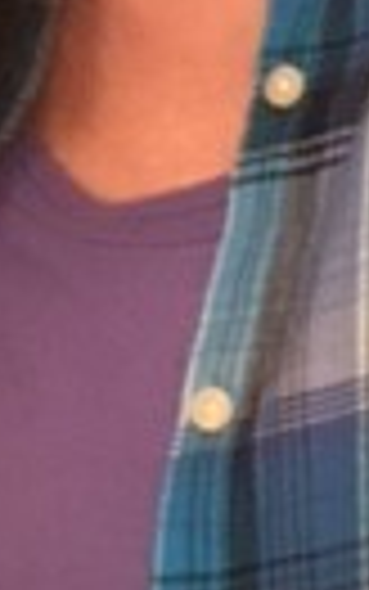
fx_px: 2411
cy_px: 171
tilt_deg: -14.8
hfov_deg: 8.6
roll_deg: +1.3
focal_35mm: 150
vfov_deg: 13.9
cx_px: -144
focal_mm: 4.15
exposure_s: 1/15
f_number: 2.2
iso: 200
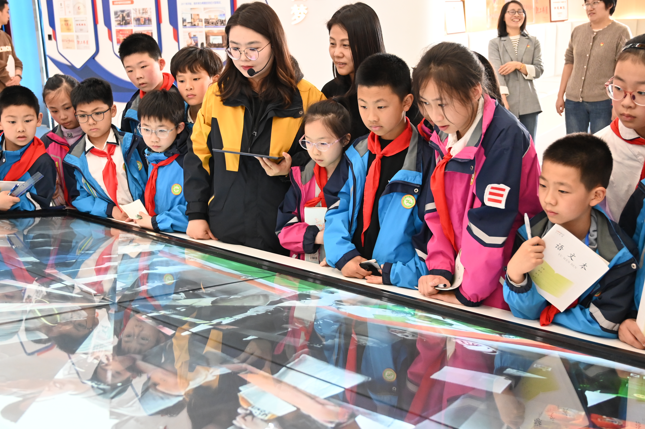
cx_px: 293
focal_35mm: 39
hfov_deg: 49.9
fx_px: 692
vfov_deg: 34.4
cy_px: 177
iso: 3200
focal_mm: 30.5
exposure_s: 1/125
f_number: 4
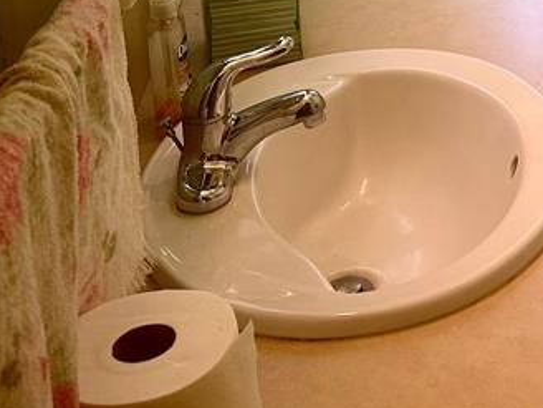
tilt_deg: -17.1
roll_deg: +1.3
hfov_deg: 24.3
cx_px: 596
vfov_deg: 18.3
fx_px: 1176
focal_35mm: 75
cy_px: -128
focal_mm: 6.86
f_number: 1.78
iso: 200
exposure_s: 1/120
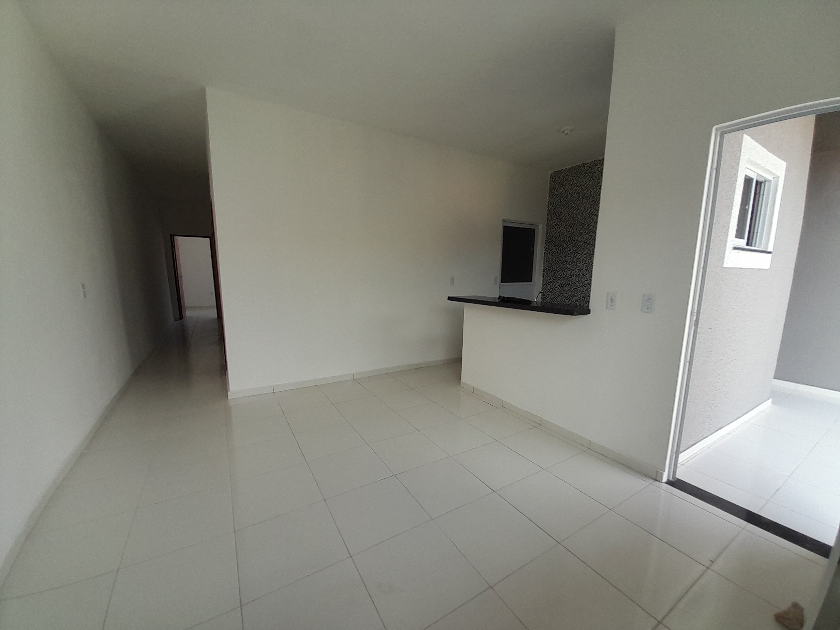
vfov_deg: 89.9
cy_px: 315
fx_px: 315
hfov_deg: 106.2
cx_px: 420
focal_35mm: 13
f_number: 2.2
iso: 40
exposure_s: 1/119
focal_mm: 1.13
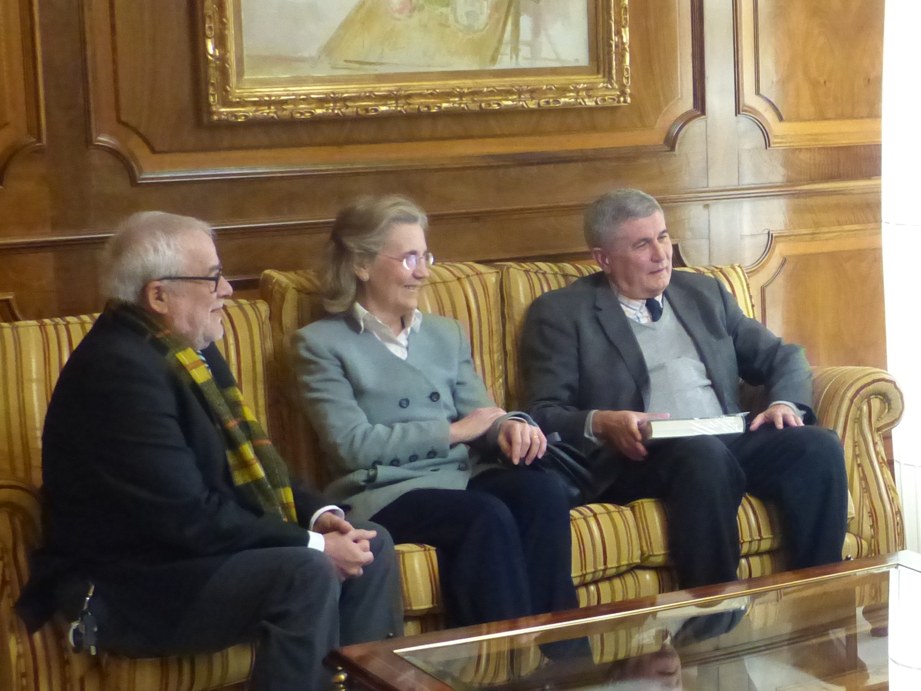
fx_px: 2208
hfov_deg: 22.7
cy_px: 361
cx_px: 896
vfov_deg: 17.8
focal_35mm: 83
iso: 800
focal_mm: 7.6
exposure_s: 1/80
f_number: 2.8
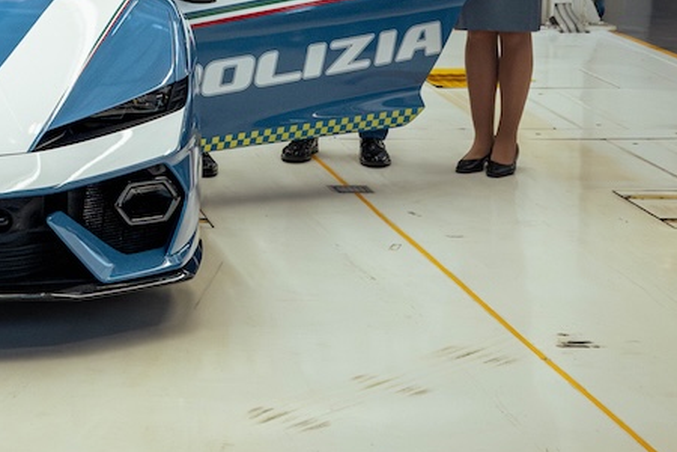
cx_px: -114
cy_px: -133
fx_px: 1805
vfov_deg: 13.7
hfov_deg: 20.0
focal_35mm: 96
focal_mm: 36
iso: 3200
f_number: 5.6
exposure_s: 1/250
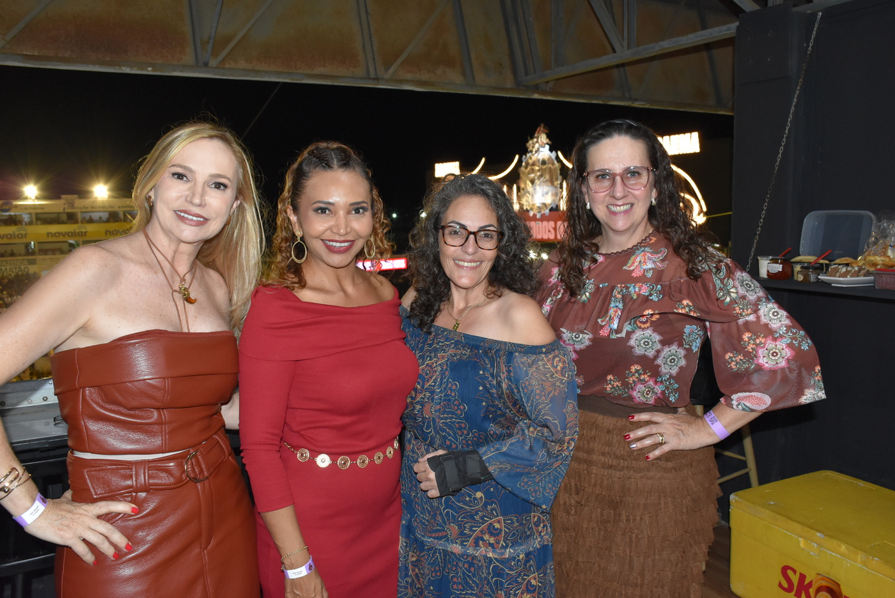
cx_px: 448
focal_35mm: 30
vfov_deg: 43.7
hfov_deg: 61.9
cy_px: 299
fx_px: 746
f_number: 5.6
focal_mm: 20
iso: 1600
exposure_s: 1/60
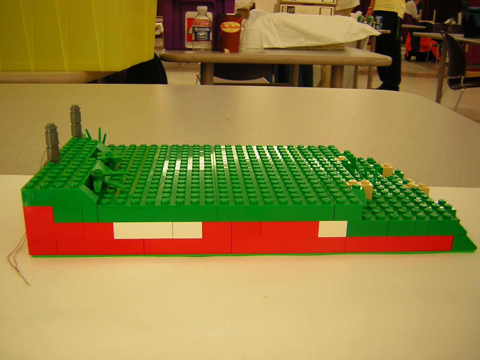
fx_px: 499
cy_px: 180
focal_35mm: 36
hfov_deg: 51.4
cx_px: 240
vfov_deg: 39.7
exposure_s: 1/11.5
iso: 50
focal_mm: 4.7
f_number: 2.6
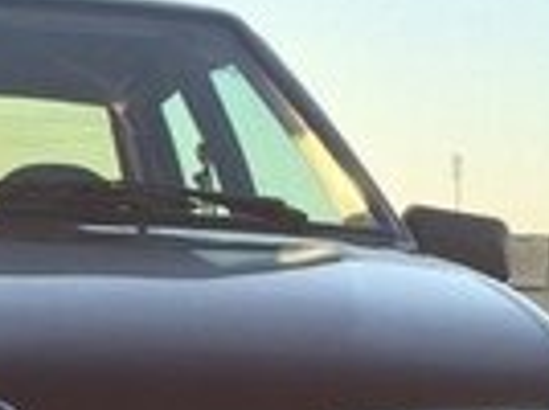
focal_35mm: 143
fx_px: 2264
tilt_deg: -12.8
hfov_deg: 13.4
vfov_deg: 9.8
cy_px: 724
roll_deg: -2.3
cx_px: -143
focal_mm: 4.15
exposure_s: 1/331
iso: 32
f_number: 2.2
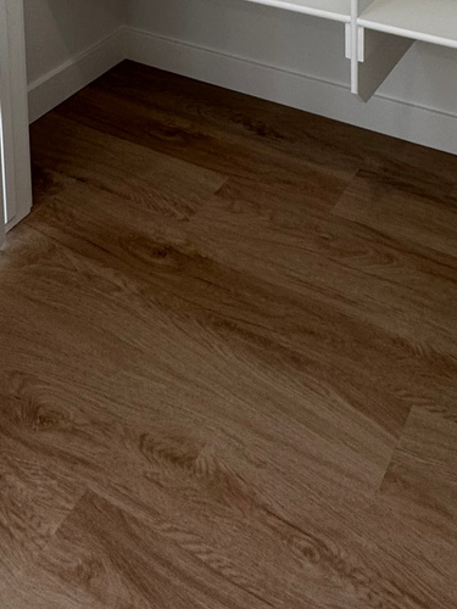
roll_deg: +0.8
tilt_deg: -6.0
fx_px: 757
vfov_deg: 29.9
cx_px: 336
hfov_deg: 33.0
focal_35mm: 43
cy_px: -263
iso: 64
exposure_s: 1/120
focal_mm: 2.22
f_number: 2.2
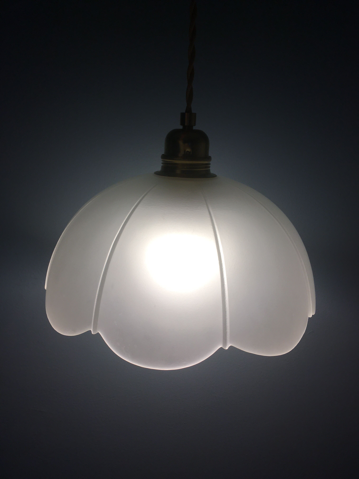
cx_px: 180
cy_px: 240
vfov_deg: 61.7
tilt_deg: -12.8
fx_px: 401
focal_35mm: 29
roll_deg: -2.9
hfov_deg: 48.2
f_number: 2.2
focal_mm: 4.15
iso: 25
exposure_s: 1/249
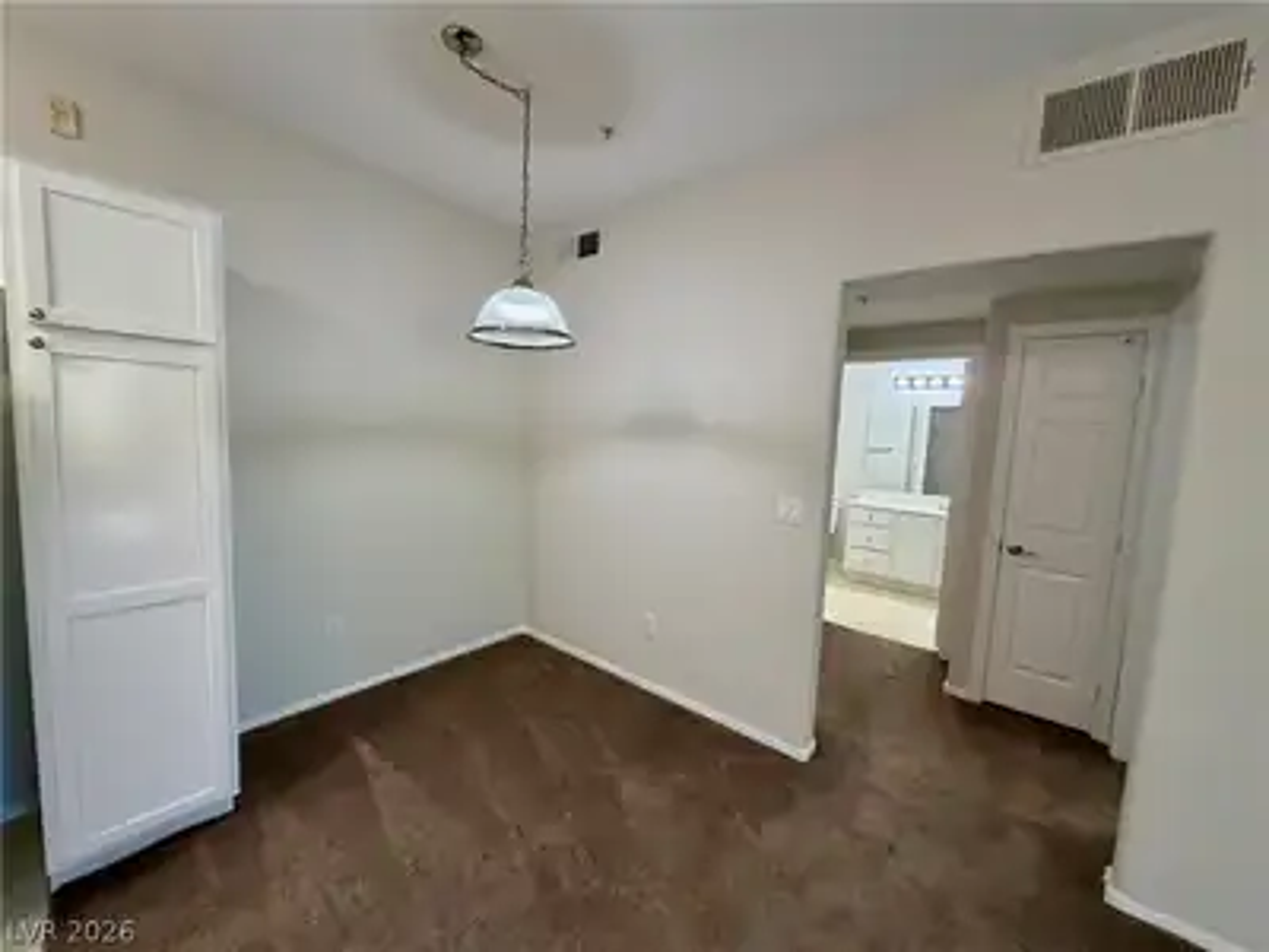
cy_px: 476
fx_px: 513
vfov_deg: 85.7
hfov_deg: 102.1
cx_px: 634
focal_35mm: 14
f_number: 2.2
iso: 160
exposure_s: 1/60
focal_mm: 2.22
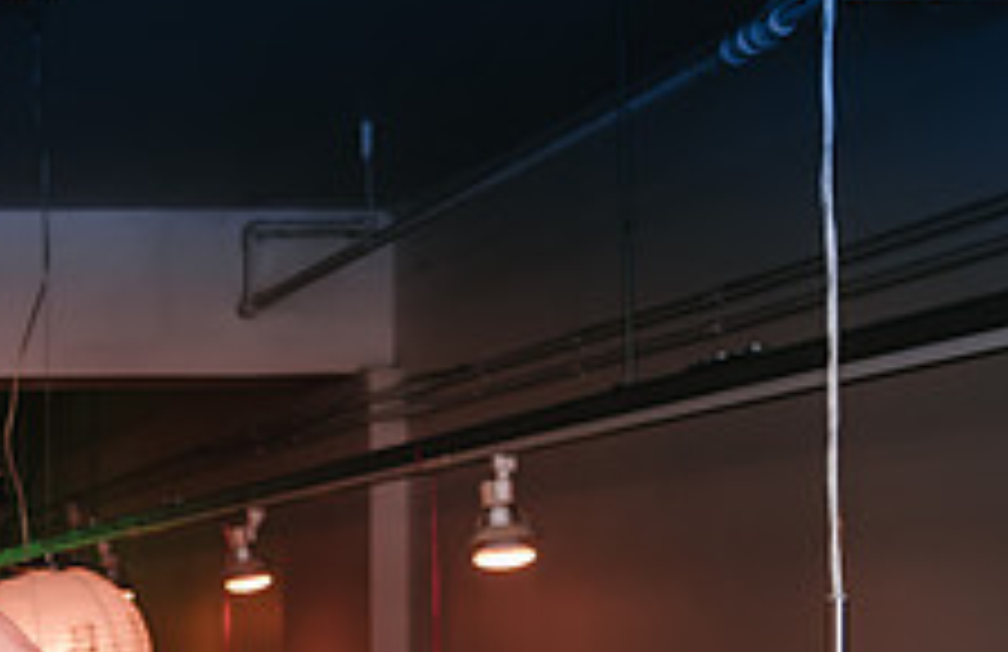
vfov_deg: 16.0
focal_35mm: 82
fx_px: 2276
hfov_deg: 22.7
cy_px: 657
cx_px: -238
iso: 64
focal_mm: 31
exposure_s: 1/80
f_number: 4.5
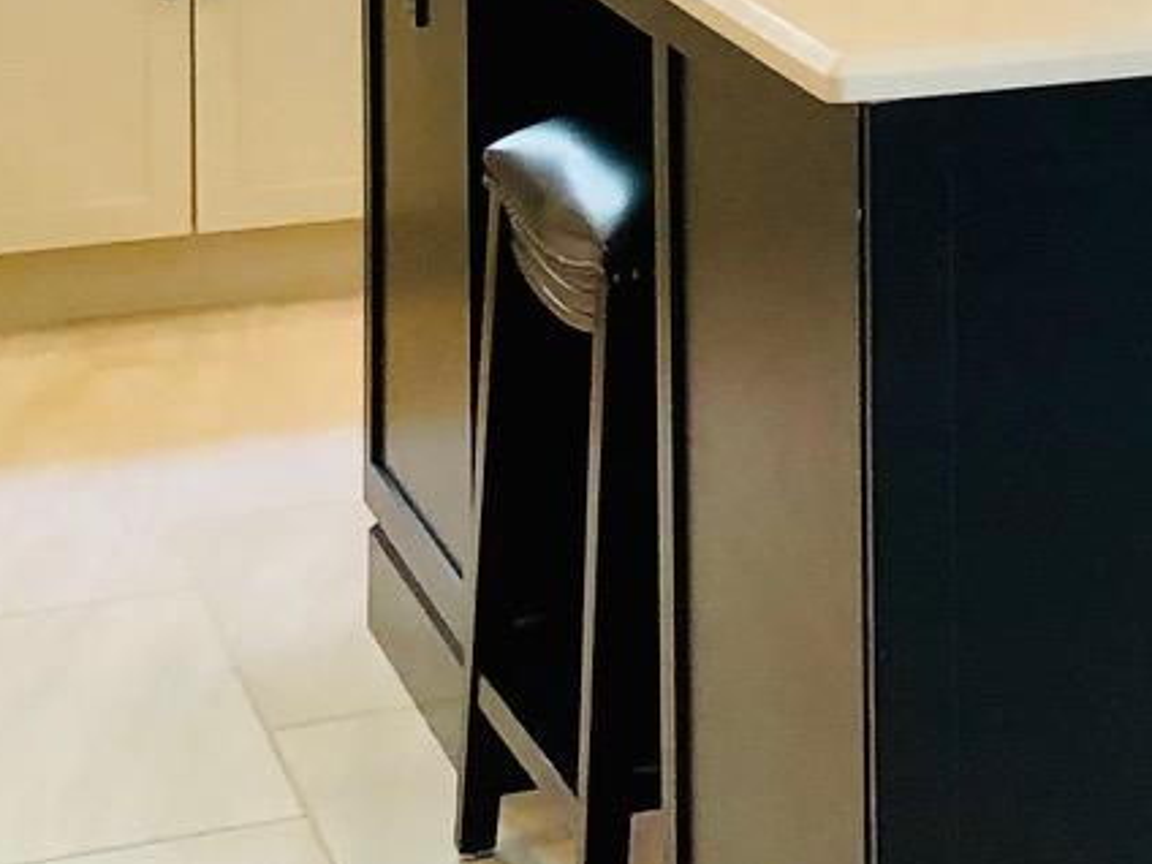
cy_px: -584
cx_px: 2198
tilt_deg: -3.0
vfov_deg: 10.6
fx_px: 4426
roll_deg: +0.6
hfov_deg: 13.1
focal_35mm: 133
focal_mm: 3.99
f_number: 1.8
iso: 40
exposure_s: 1/24
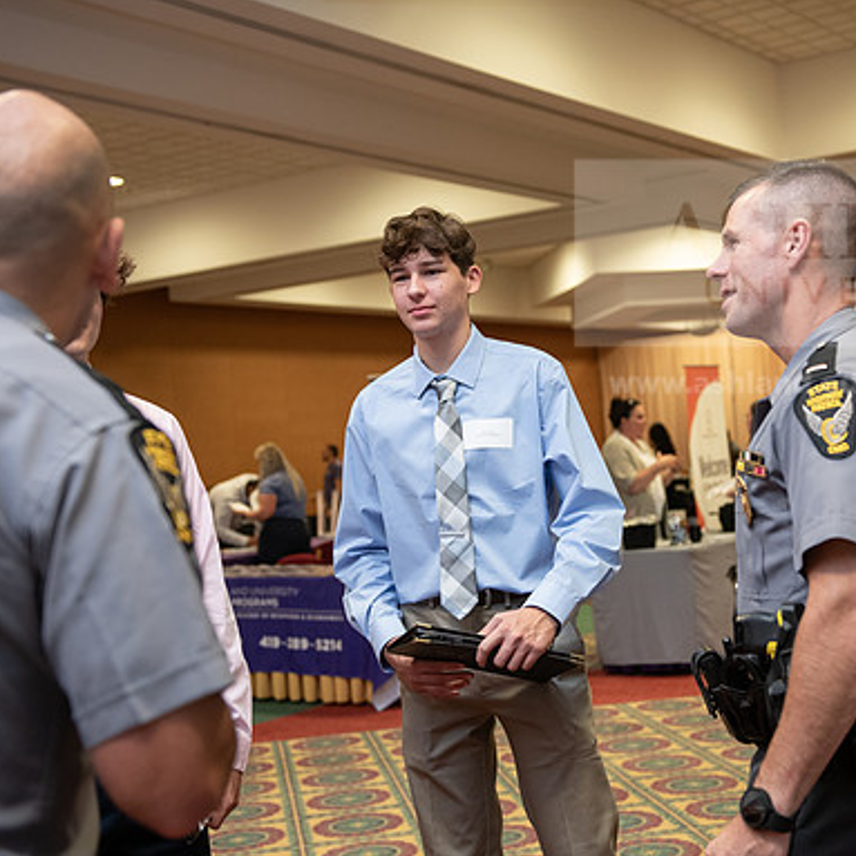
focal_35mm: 54
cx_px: 507
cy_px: 430
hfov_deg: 31.6
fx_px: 1511
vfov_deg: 31.6
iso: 1250
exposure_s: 1/160
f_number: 3.2
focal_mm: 42
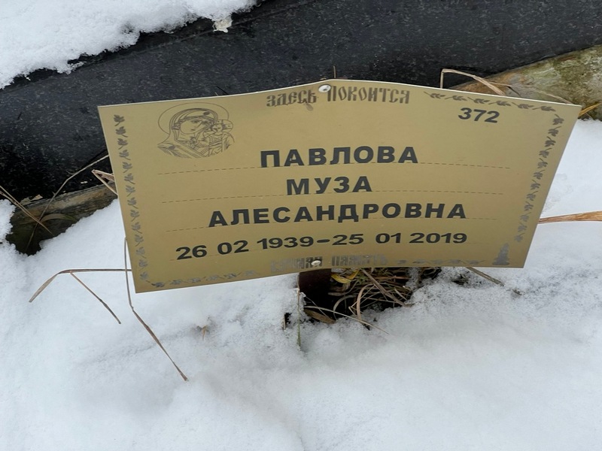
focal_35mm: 77
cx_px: 301
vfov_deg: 19.1
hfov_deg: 25.3
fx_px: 1339
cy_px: 226
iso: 50
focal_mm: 9
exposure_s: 1/99
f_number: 2.8
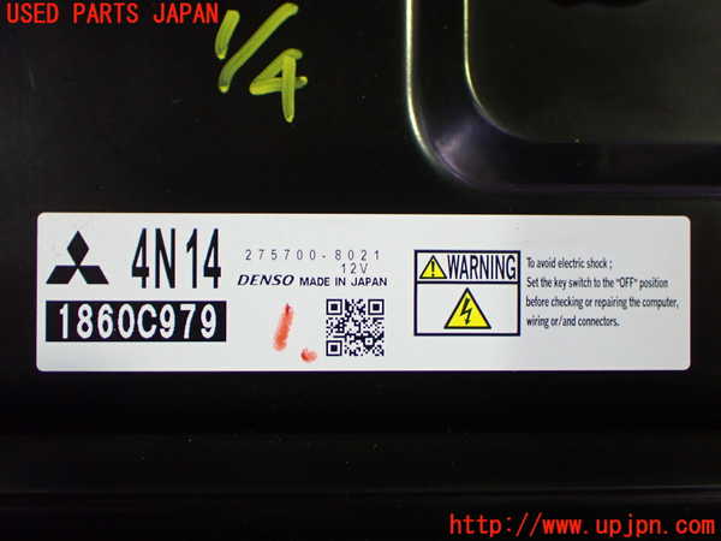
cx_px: 360
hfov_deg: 45.8
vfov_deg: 35.1
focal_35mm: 41
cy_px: 270
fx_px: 854
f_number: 2.8
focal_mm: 7.31
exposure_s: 1/80
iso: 800
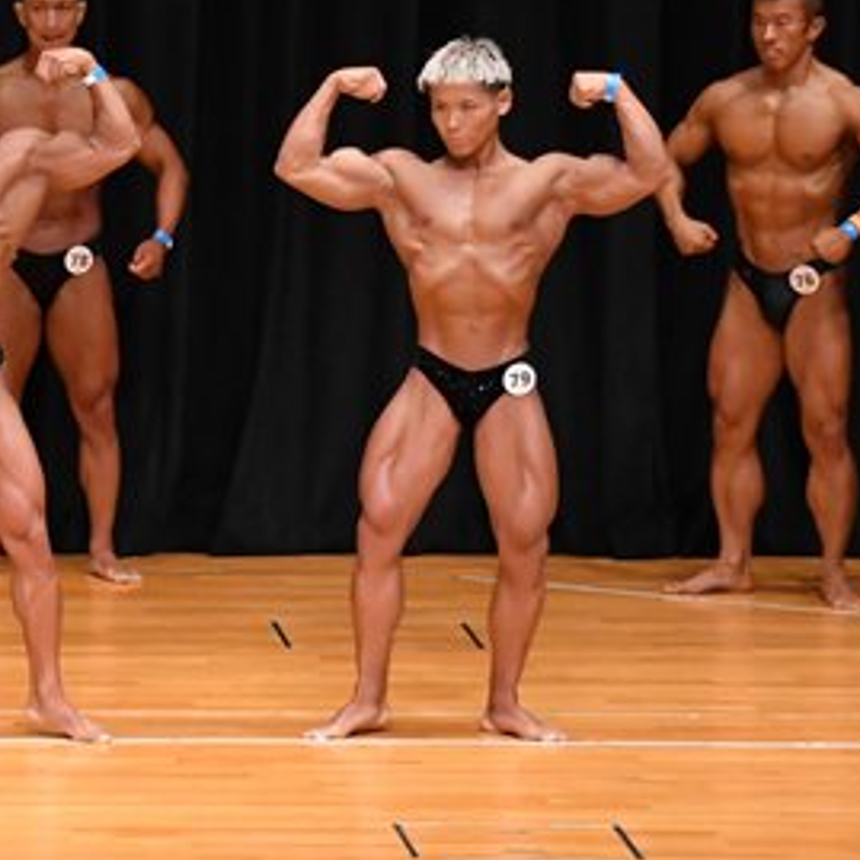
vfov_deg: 5.2
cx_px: -257
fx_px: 9500
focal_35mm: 338
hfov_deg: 5.2
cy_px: 249
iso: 4000
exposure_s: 1/400
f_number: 5.6
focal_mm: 92
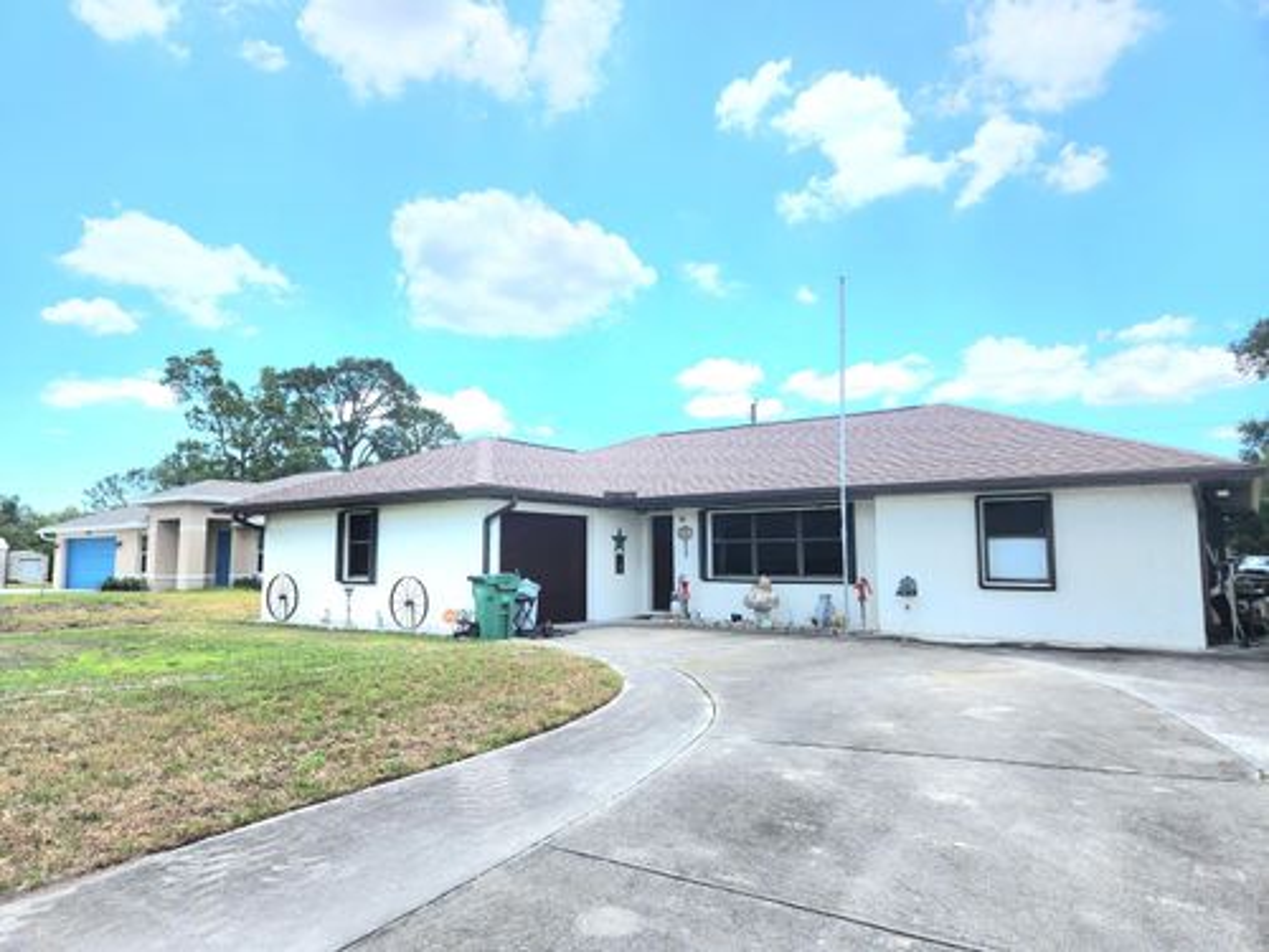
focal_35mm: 23
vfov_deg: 58.9
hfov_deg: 73.9
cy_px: 476
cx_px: 634
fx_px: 843
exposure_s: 1/2500
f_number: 1.8
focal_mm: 5.4
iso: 20
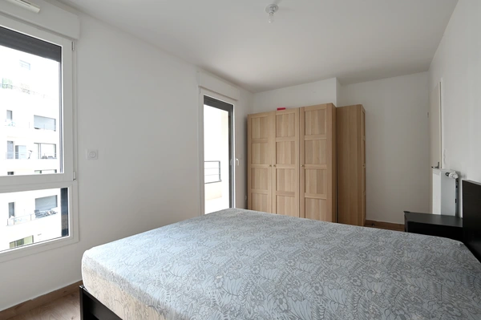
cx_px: 240
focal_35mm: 16
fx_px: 214
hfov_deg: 96.8
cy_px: 160
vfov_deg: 73.6
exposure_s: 1/4
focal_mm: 16
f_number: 11
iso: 200
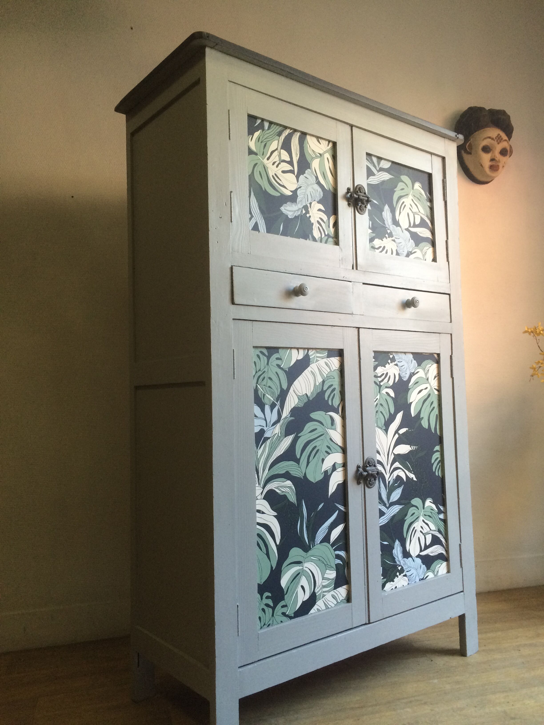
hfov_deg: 48.2
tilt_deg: +2.1
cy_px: 362
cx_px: 272
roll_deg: +3.0
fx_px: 608
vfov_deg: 61.7
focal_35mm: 29
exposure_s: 1/30
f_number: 2.2
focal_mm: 4.15
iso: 64
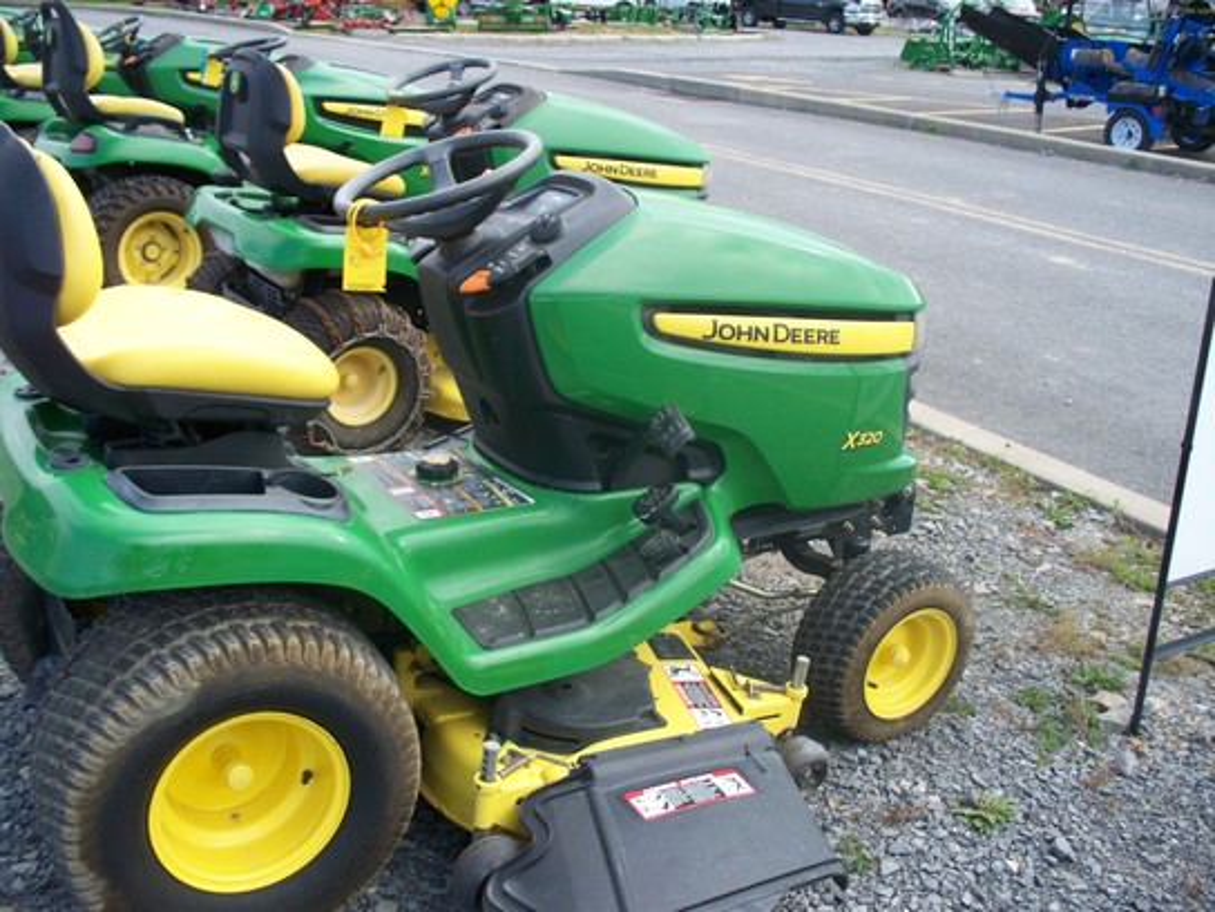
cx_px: 608
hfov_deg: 51.4
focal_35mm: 36
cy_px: 456
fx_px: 1264
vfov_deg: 39.7
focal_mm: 7.54
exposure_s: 1/200
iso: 64
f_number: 2.8
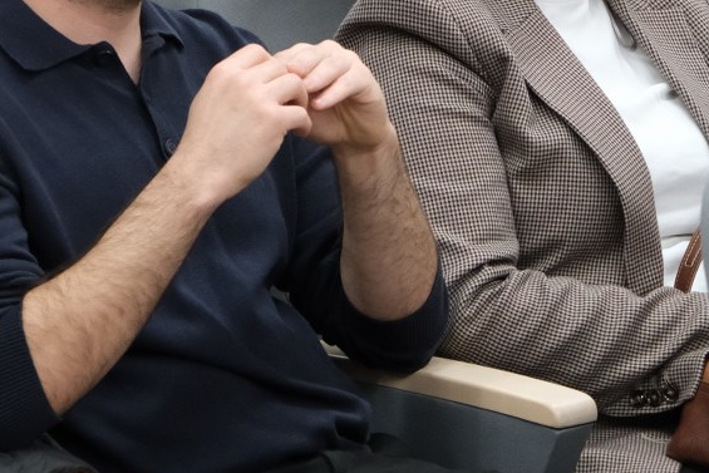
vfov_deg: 4.0
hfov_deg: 6.0
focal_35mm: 340
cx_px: 65
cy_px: -125
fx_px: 6697
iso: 3200
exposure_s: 1/90
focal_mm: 80
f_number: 5
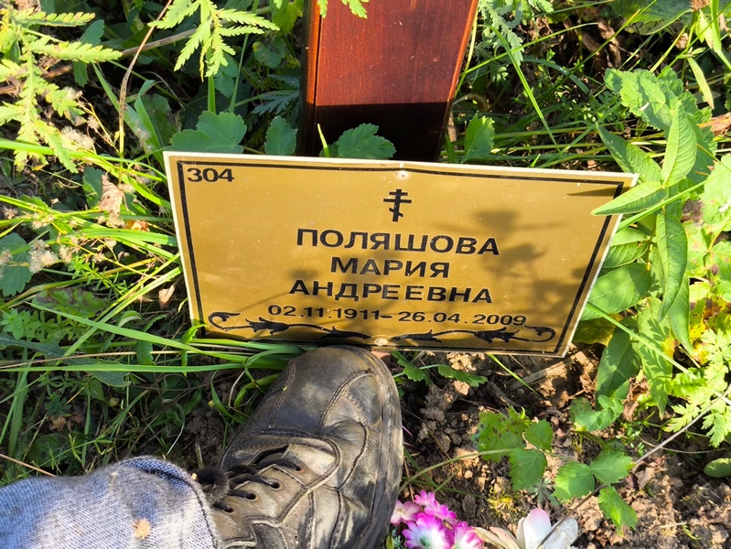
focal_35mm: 50
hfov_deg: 38.2
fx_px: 1056
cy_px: 274
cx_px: 366
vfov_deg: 29.1
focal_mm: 4.71
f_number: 1.7
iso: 50
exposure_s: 1/145
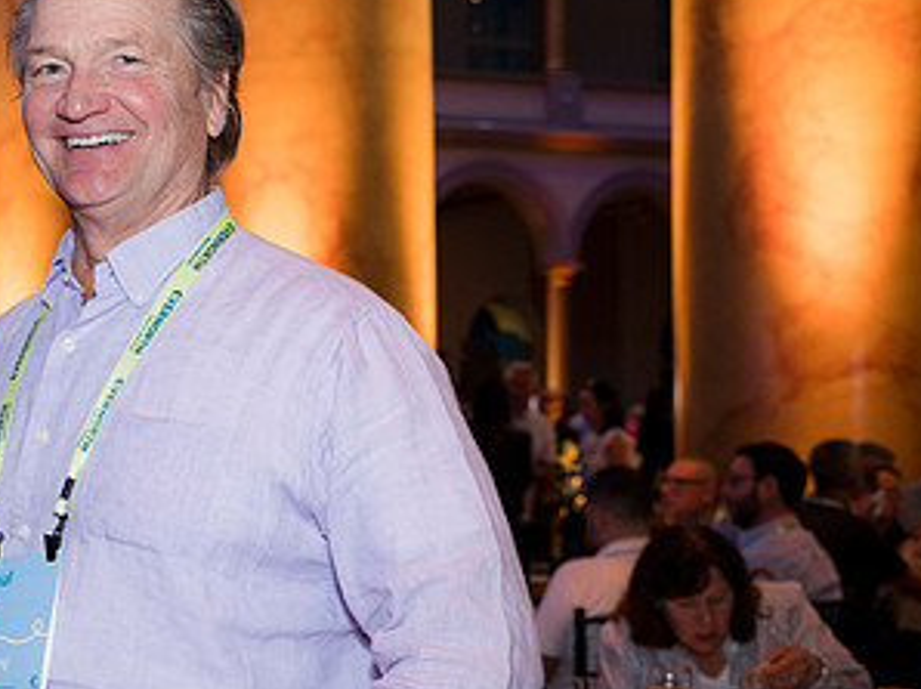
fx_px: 1994
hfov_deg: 25.1
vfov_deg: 19.6
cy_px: 403
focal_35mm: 75
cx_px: 59
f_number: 4
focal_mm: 40
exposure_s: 1/100
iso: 800
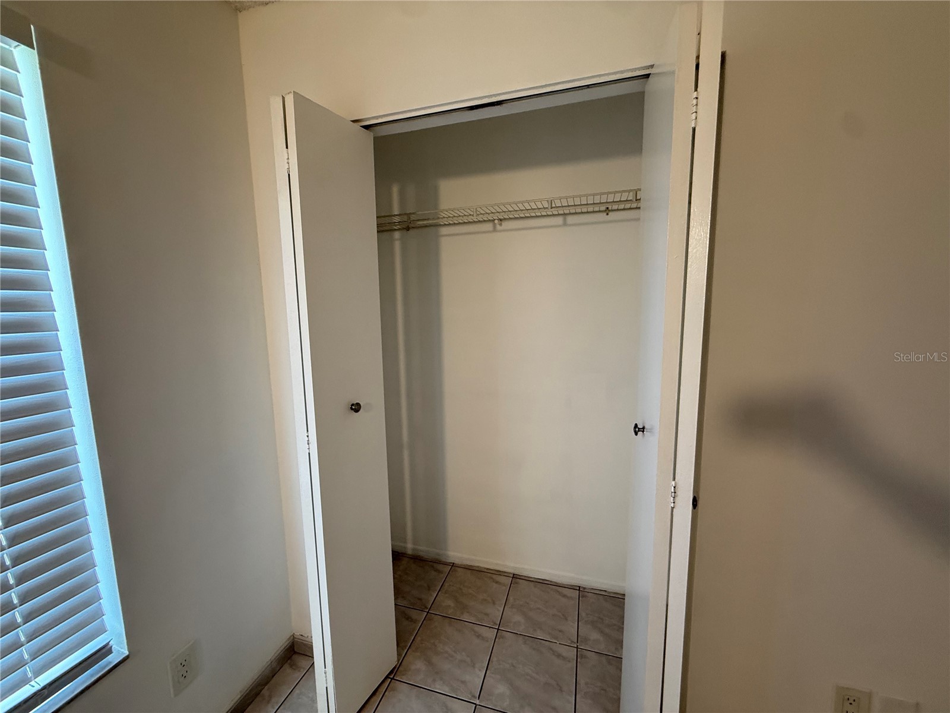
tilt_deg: -7.3
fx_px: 384
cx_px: 475
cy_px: 356
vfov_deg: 85.7
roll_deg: +0.3
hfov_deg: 102.1
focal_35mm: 14
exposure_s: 1/60
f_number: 2.2
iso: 200
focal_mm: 2.22
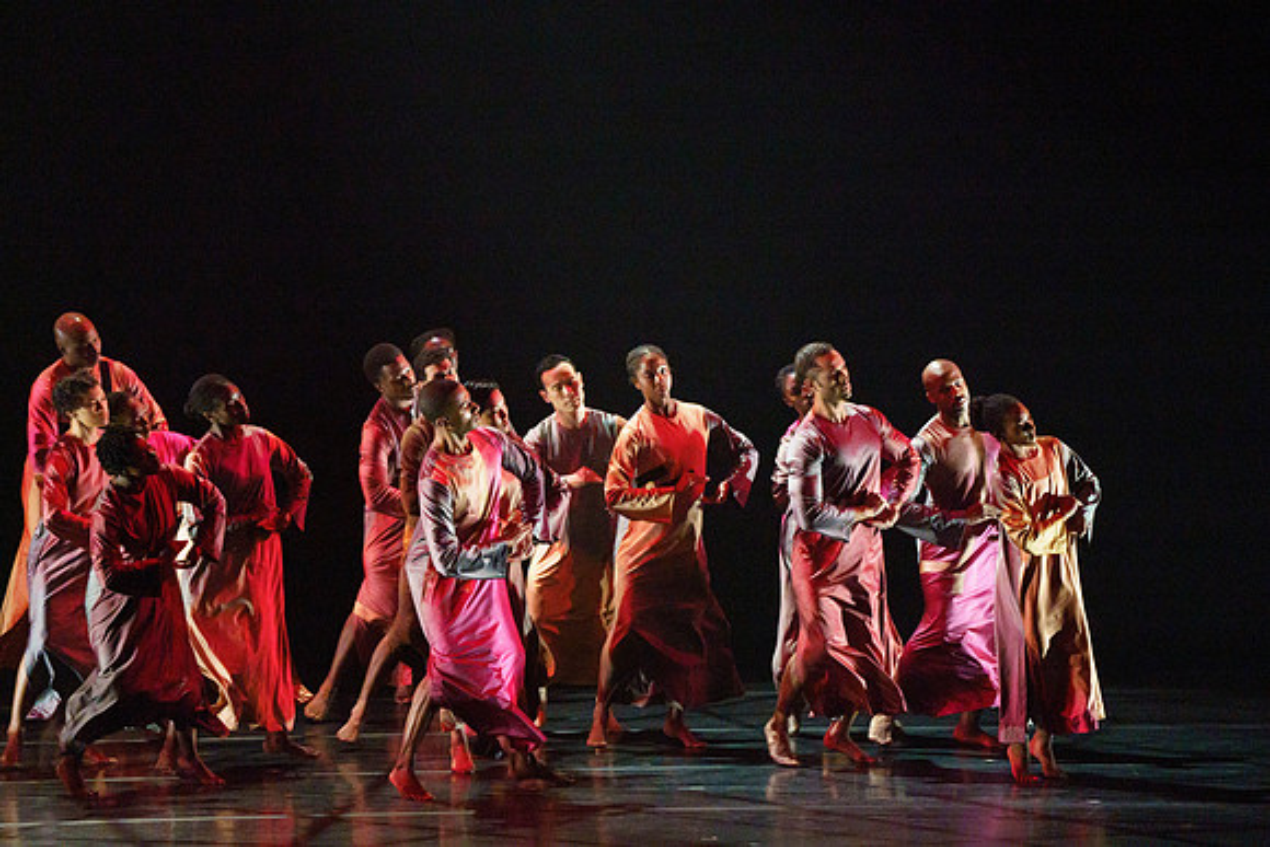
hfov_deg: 8.0
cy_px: 424
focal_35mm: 256
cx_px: 635
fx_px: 9033
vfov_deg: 5.4
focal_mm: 256
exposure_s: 1/250
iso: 5000
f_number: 5.6
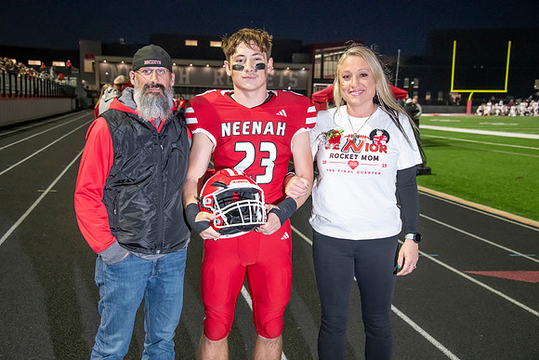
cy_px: 180
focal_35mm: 48
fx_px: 719
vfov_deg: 28.1
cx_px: 270
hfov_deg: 41.1
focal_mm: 48
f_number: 5.6
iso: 5000
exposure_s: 1/160
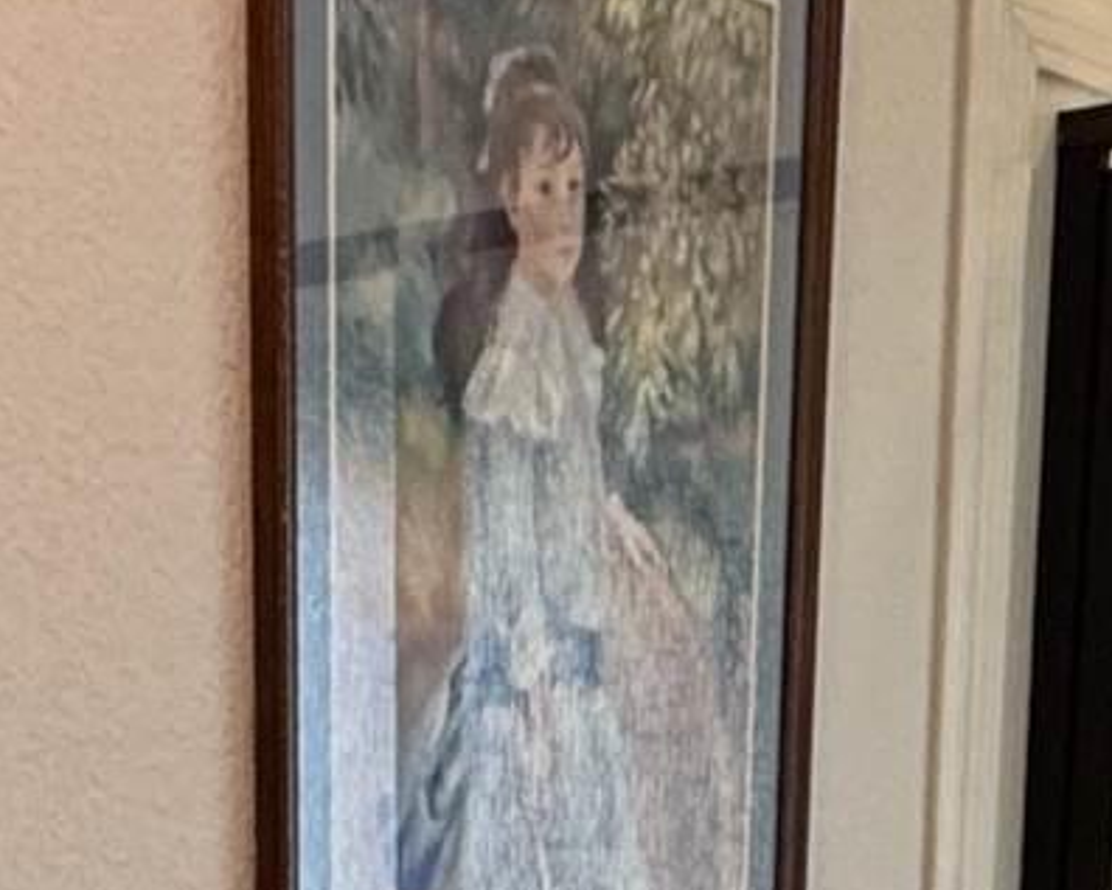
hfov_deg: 17.9
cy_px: 2257
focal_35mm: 106
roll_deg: +2.1
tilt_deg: -21.7
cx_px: 174
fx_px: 3489
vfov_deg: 11.5
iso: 320
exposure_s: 1/120
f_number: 2.2
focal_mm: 2.22
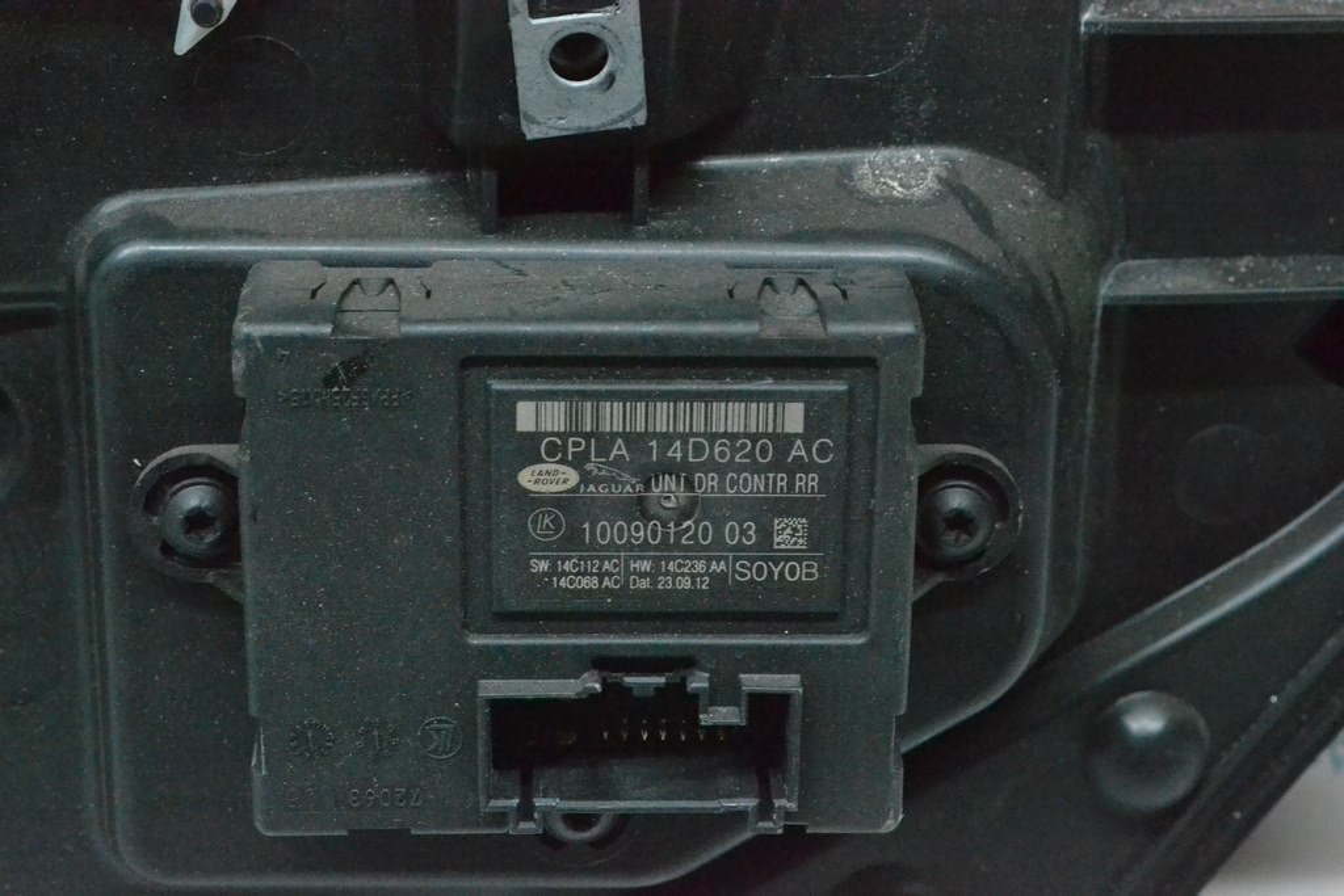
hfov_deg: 24.6
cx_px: 672
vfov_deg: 16.6
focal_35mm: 82
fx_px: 3080
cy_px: 448
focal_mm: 55
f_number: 9
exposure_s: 1/160
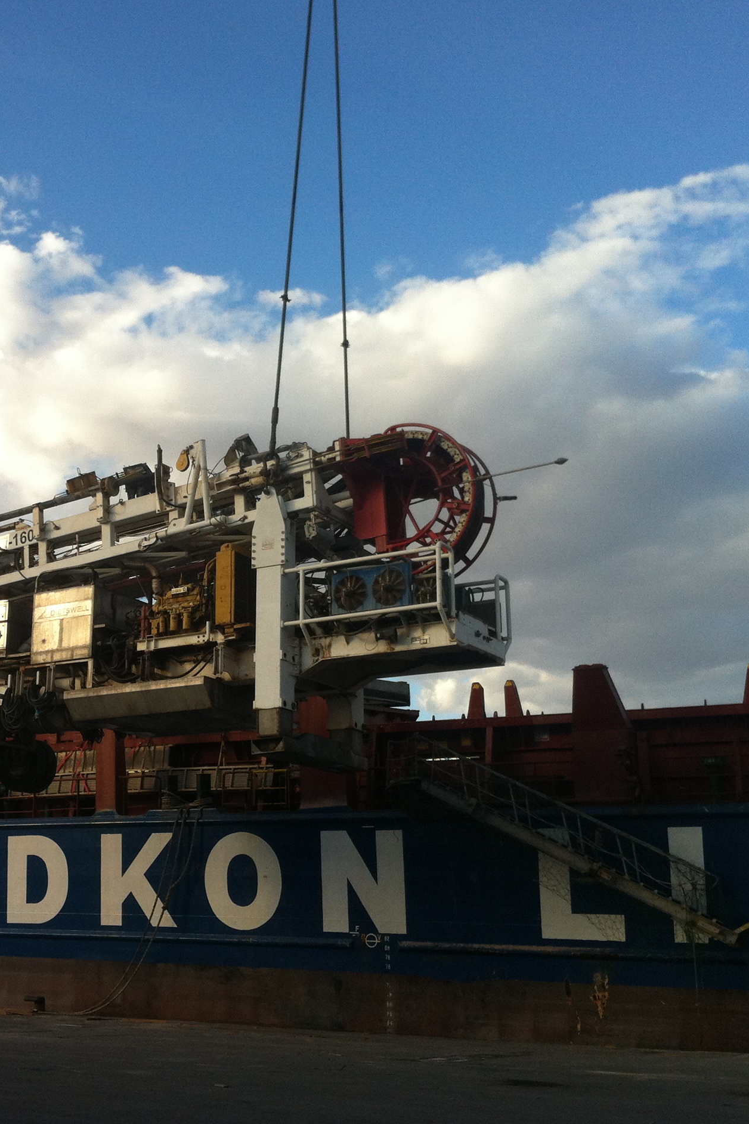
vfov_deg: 39.6
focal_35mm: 50
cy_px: 551
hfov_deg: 26.7
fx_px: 1560
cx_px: 199
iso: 80
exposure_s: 1/642
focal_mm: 3.85
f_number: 2.8
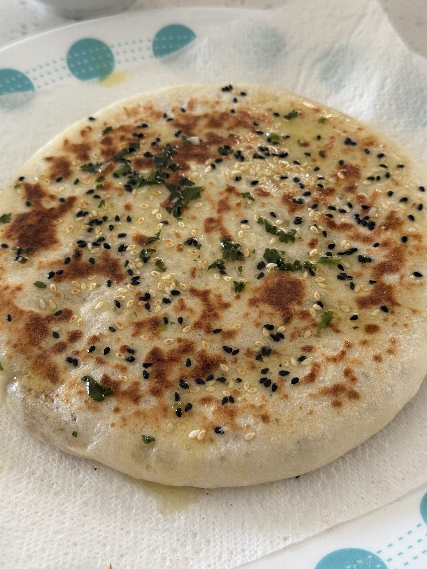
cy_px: 284
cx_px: 214
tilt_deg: -52.3
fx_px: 789
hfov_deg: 30.3
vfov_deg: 39.7
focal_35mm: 48
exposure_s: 1/63
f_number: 1.78
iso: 100
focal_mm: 6.76
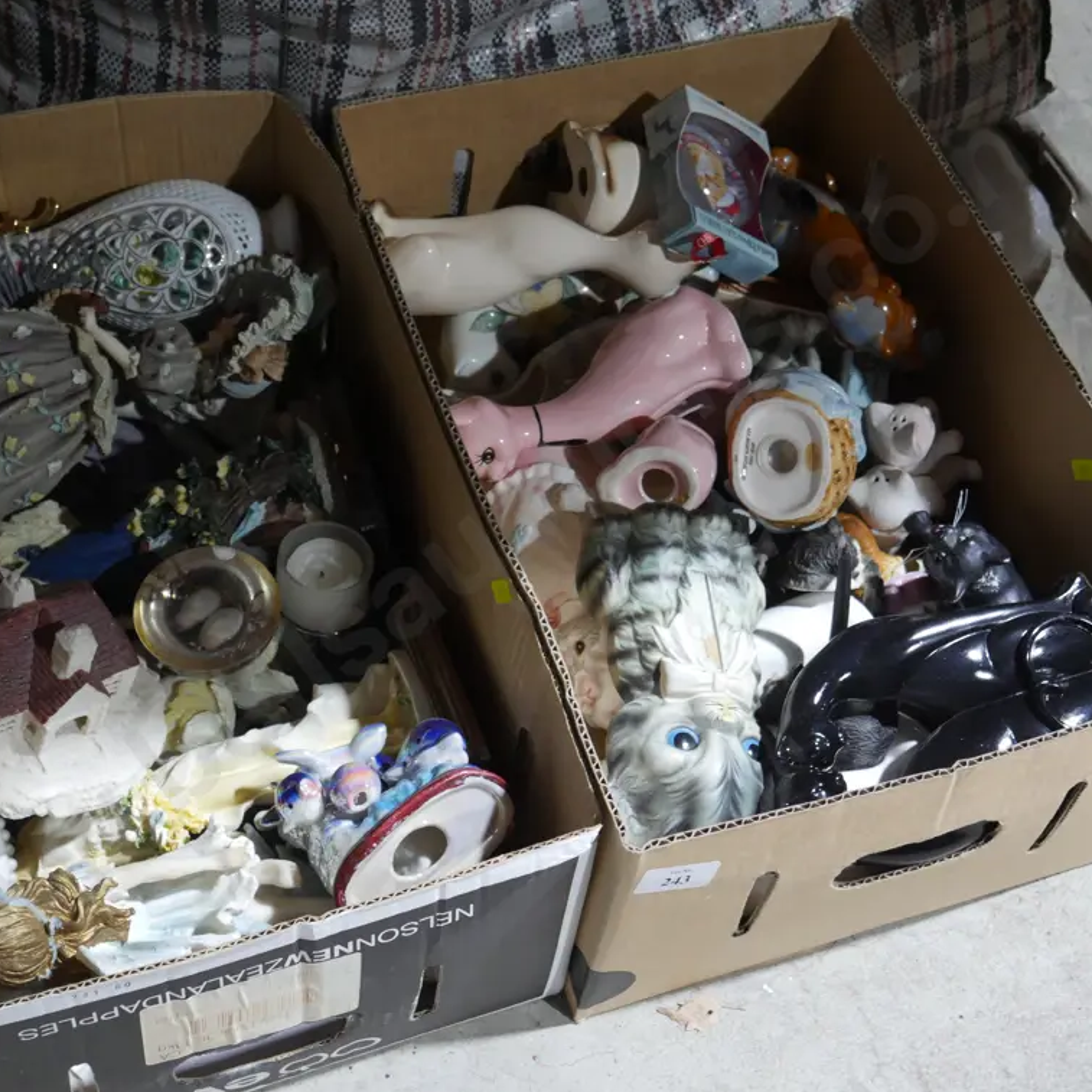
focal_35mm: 55
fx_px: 1963
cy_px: 549
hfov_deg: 31.1
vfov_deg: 31.1
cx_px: 475
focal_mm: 23
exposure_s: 1/60
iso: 1000
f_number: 5.1
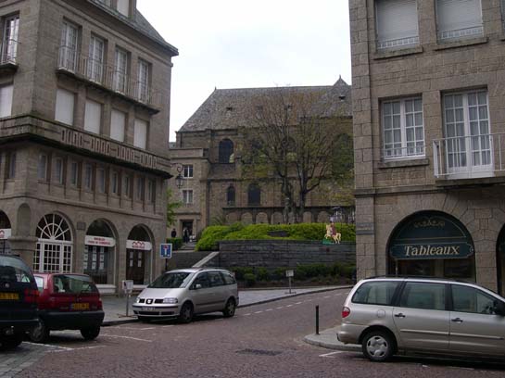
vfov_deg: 37.7
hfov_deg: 49.0
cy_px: 189
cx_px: 252
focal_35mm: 38
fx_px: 554
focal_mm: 8
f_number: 7.6
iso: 100
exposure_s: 1/107
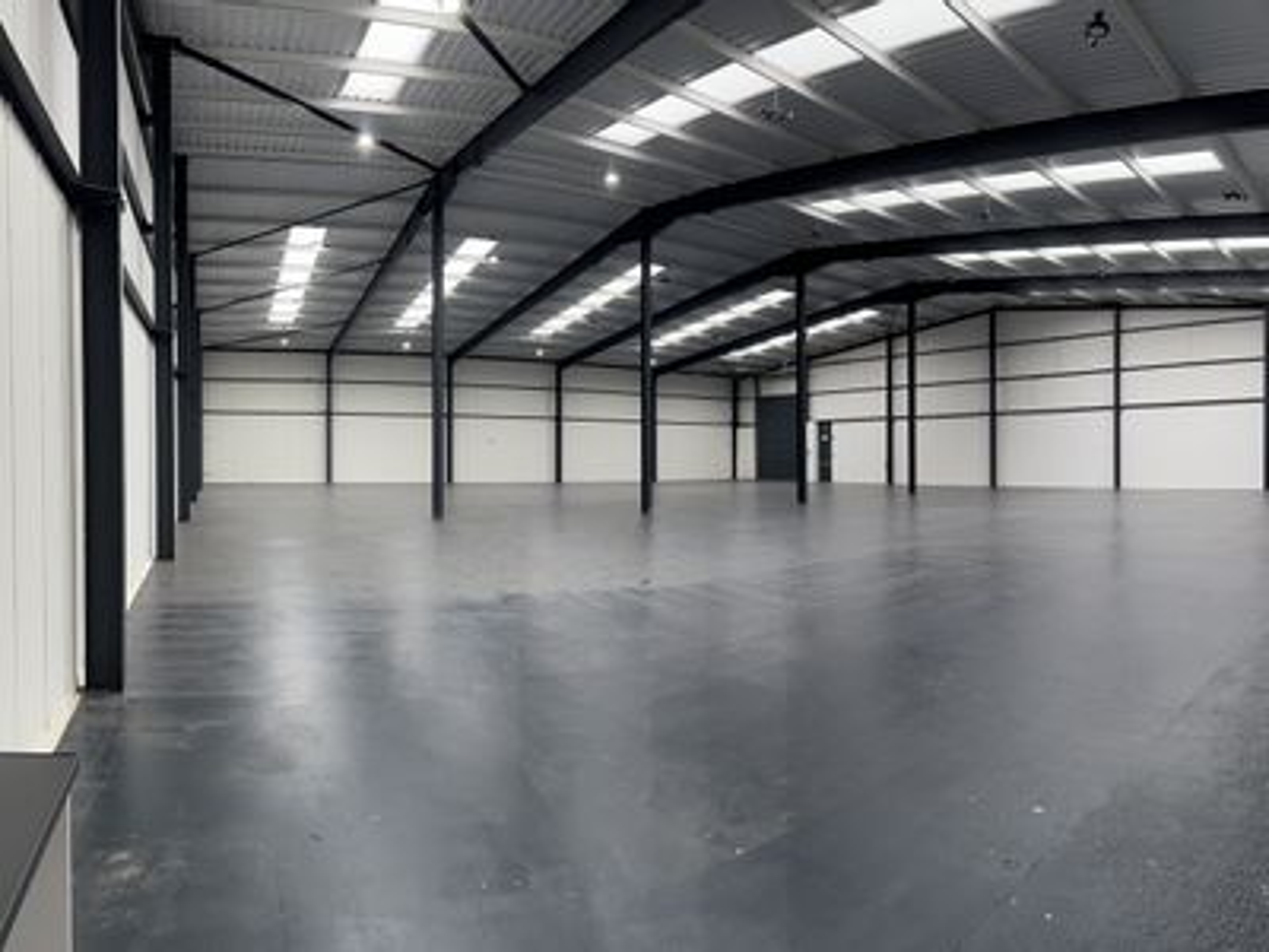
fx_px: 953
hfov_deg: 67.3
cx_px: 634
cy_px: 476
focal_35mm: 26
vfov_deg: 53.1
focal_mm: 5.7
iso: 125
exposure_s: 1/305
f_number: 1.5
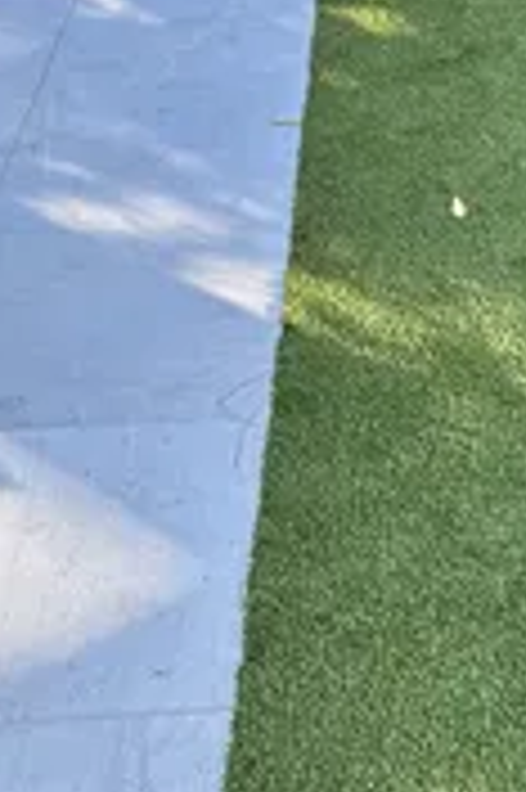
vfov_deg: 16.3
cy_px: -18
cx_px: 823
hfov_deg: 10.7
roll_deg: -0.2
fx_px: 2701
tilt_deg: -16.3
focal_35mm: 123
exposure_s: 1/370
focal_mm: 5.7
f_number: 1.5
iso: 50
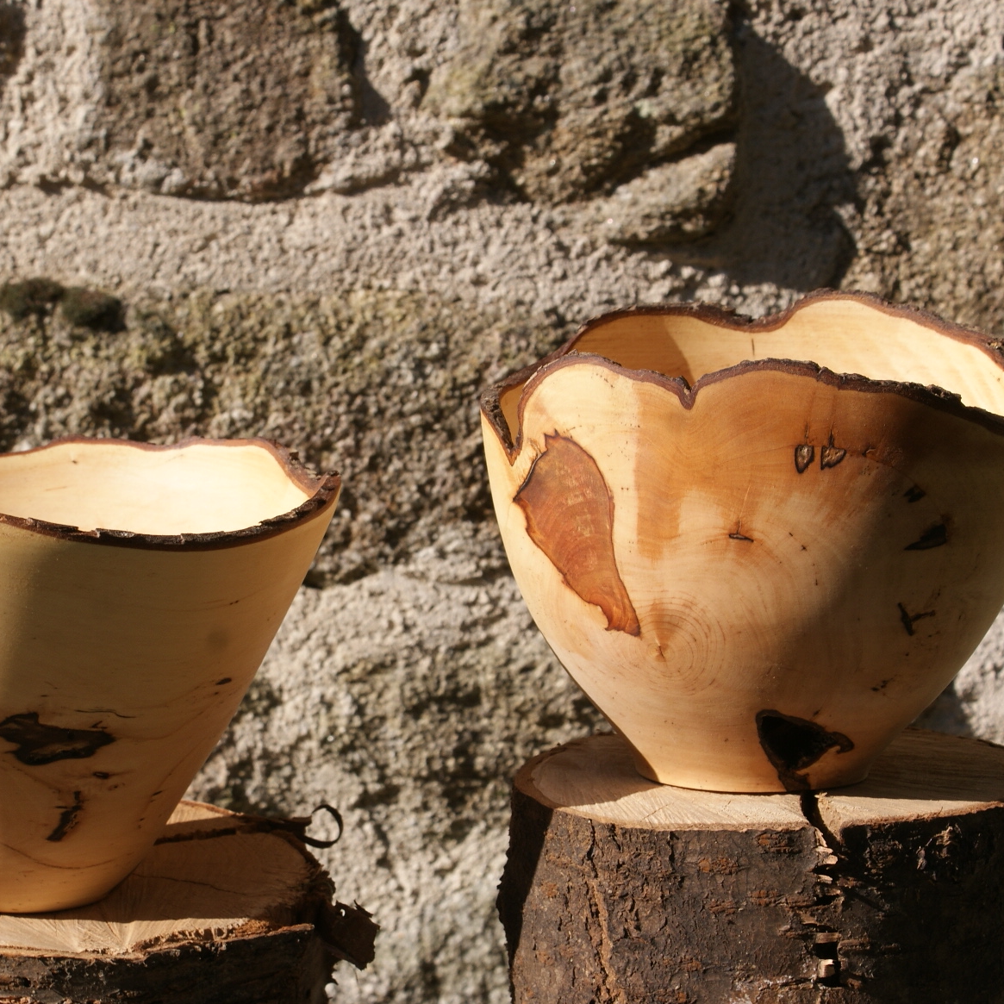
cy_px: 520
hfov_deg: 16.6
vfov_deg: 16.6
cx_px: 371
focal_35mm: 105
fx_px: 3445
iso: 100
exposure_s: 1/125
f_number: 10
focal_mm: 50
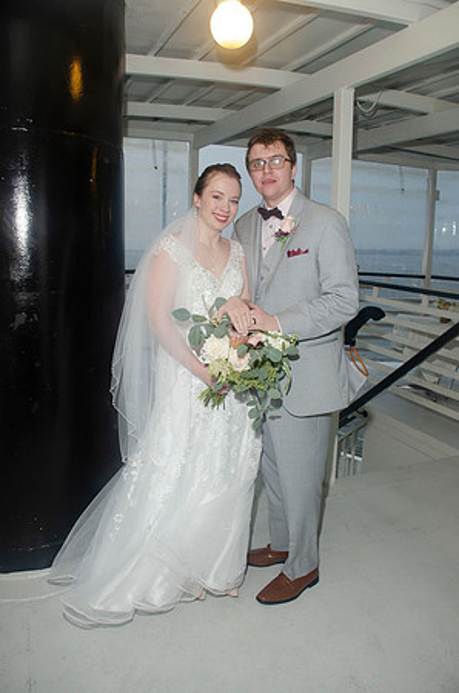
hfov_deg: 47.7
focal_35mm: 27
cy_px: 346
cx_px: 230
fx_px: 519
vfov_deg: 67.5
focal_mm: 18
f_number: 5.6
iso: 400
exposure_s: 1/60
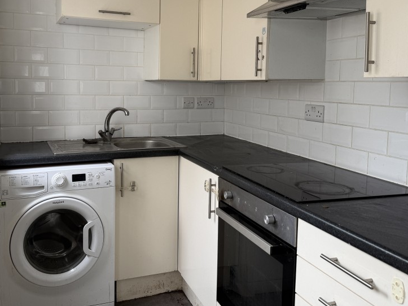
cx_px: 170
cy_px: 112
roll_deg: -0.8
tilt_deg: -4.5
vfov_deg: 41.4
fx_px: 401
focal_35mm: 34
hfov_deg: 53.7
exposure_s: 1/121
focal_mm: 6.76
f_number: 1.78
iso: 64
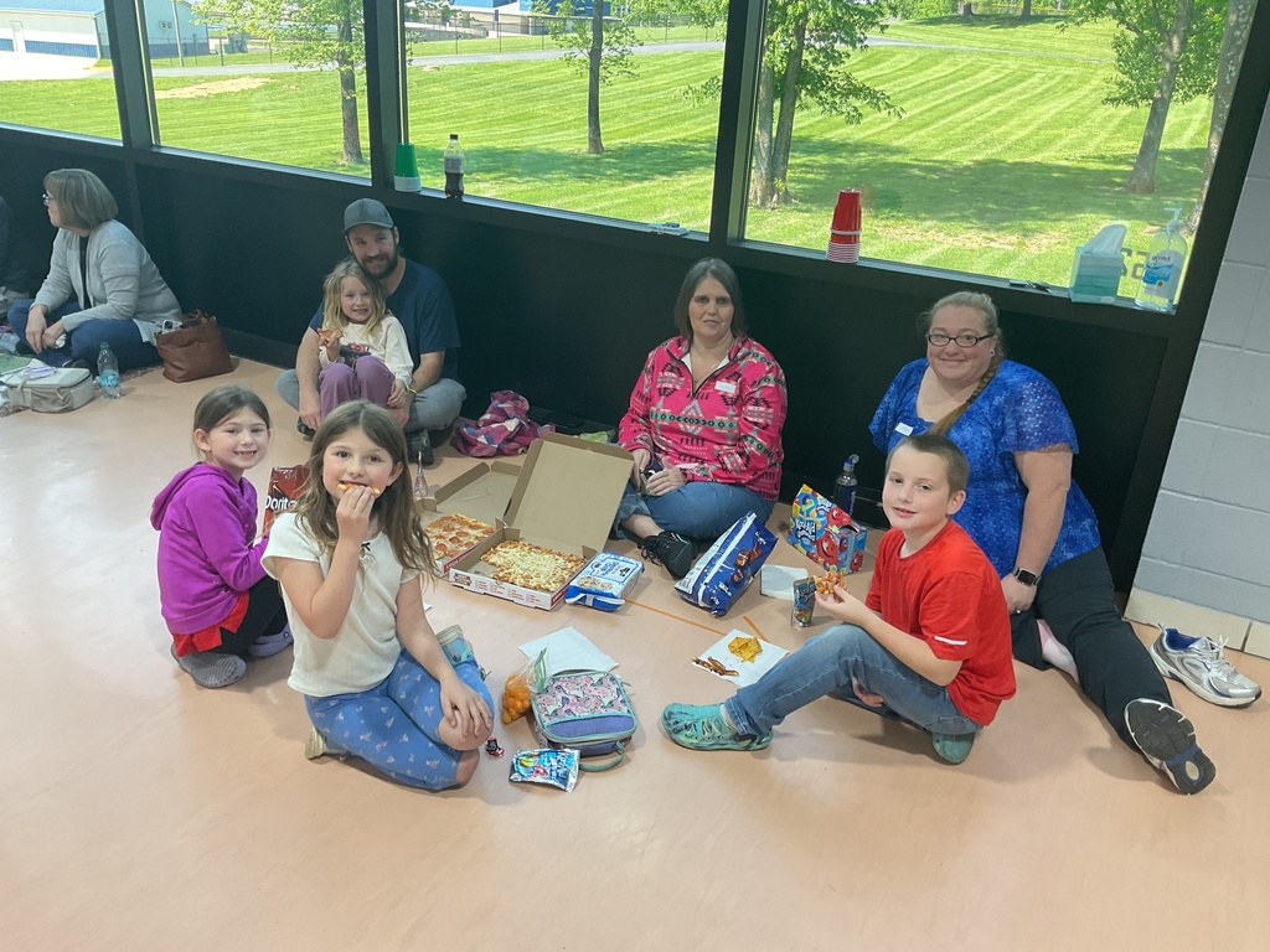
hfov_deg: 61.7
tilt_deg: -24.5
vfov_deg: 48.2
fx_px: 1064
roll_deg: -2.9
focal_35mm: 29
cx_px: 635
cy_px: 476
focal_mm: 3
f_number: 1.8
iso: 64
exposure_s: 1/60
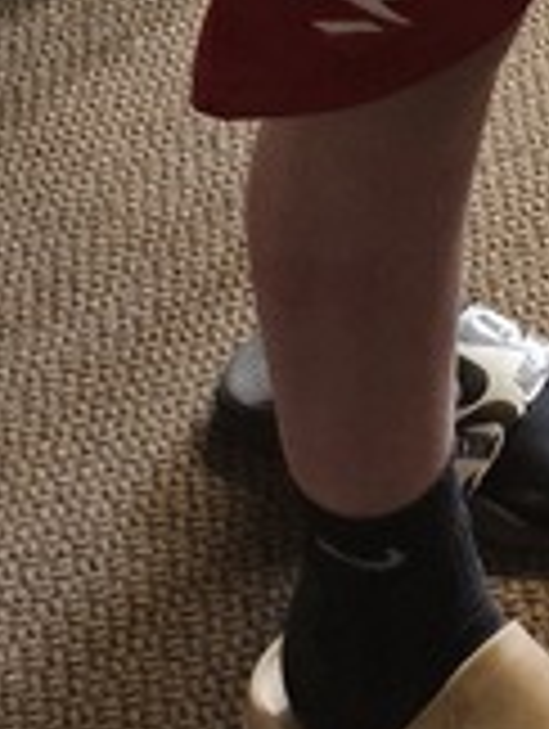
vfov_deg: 10.2
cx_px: 1508
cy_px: -1408
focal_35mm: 145
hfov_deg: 8.8
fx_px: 3058
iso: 500
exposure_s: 1/60
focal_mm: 5.4
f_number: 1.8
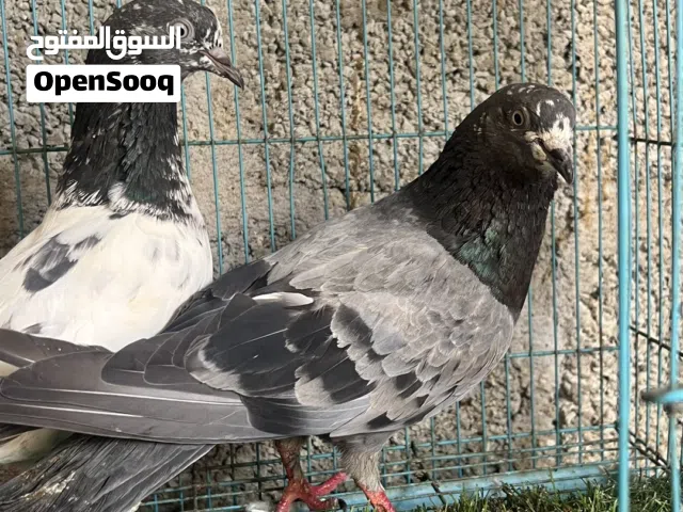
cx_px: 342
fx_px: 513
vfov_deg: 53.1
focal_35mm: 26
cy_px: 256
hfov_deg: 67.3
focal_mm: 5.7
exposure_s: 1/86
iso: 125
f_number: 1.5
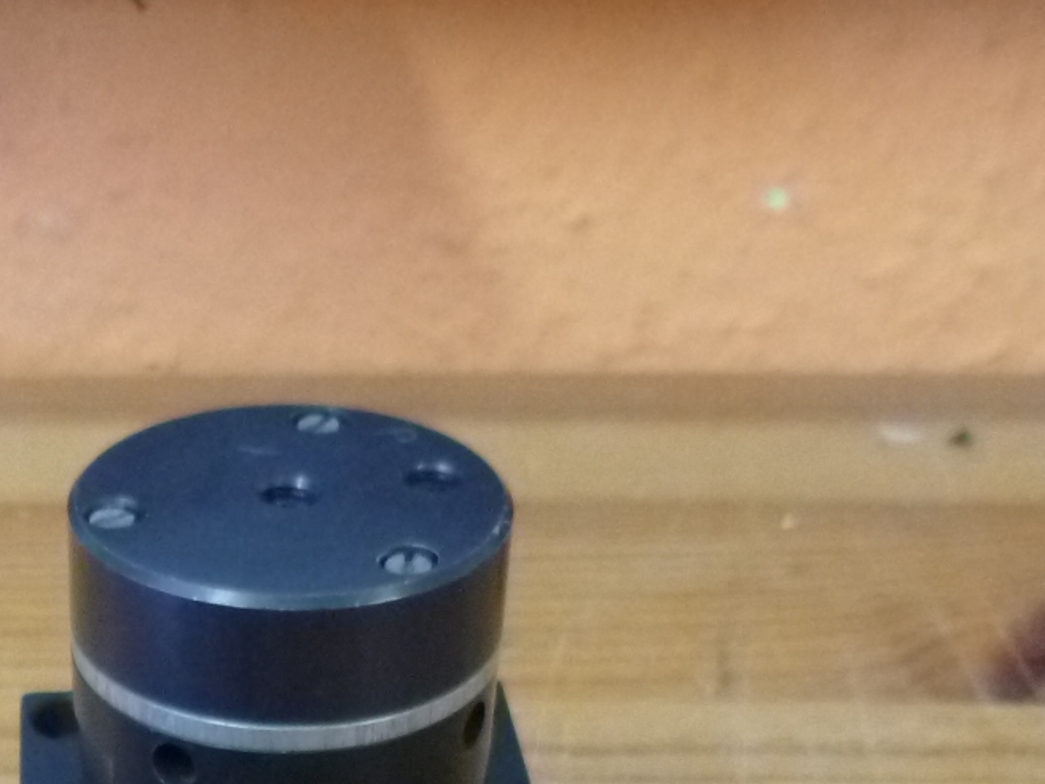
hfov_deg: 24.1
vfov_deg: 17.2
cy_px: 1158
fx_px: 2355
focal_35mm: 78
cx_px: 40
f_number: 3.1
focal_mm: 4.5
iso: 400
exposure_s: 1/8
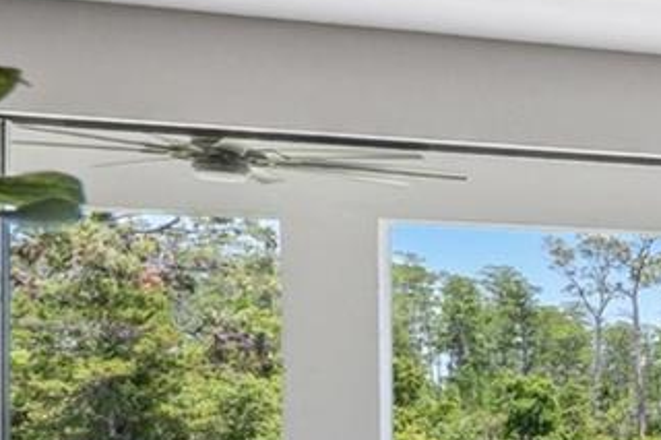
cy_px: 442
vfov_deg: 18.9
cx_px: 1632
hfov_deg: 14.7
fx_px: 1285
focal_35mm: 70
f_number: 8
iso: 400
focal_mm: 14
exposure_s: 1/50
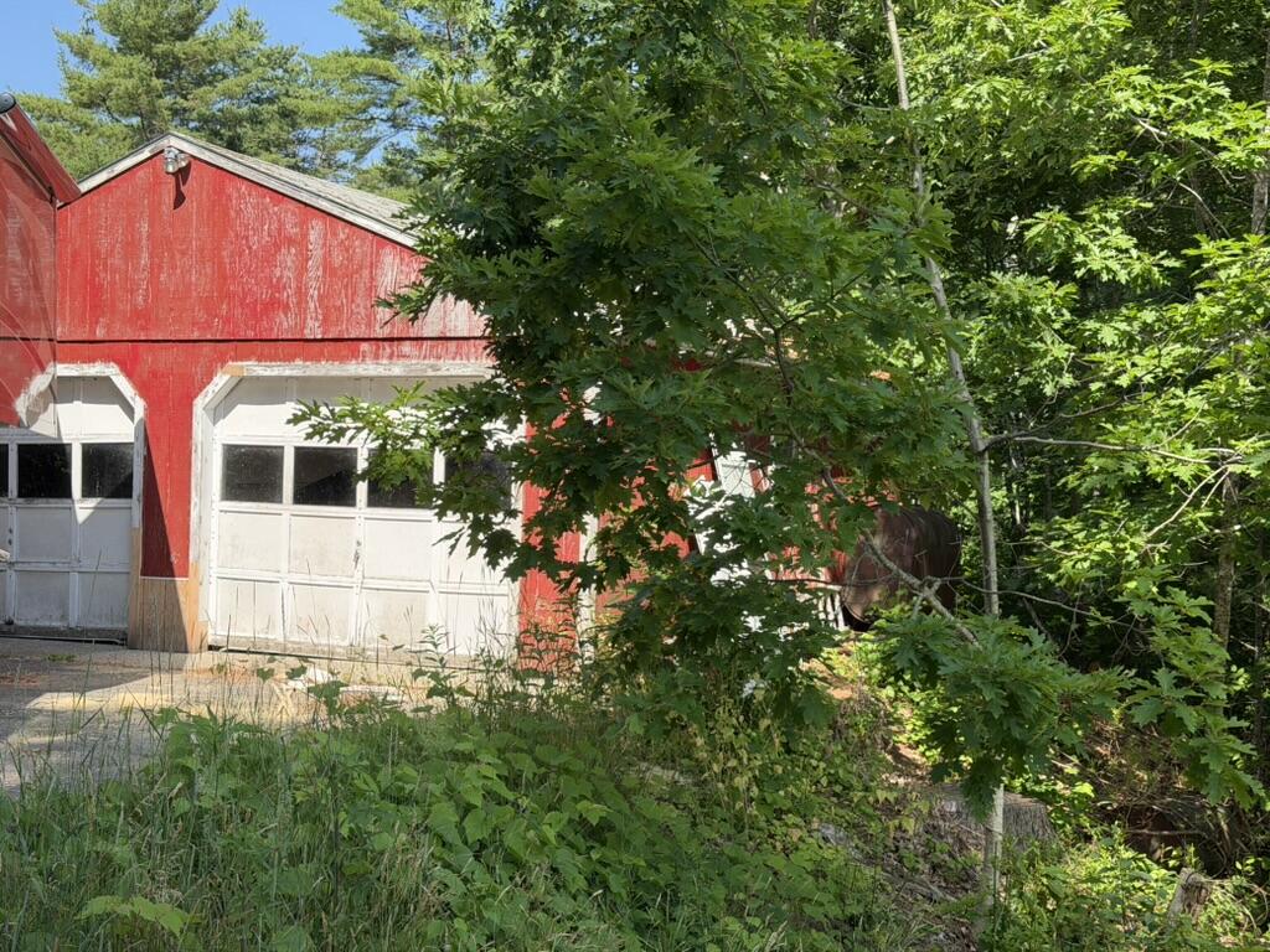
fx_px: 1761
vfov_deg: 30.3
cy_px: 476
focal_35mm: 48
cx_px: 635
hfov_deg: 39.7
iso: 100
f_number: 1.78
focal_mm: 6.76
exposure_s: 1/2342
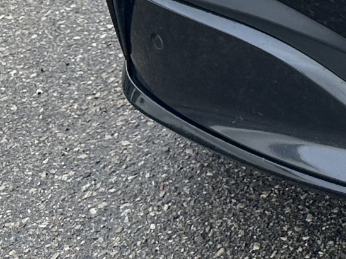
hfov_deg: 13.2
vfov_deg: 10.7
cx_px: 725
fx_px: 1259
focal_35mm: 126
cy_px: -261
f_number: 1.78
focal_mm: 6.86
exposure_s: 1/989
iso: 80
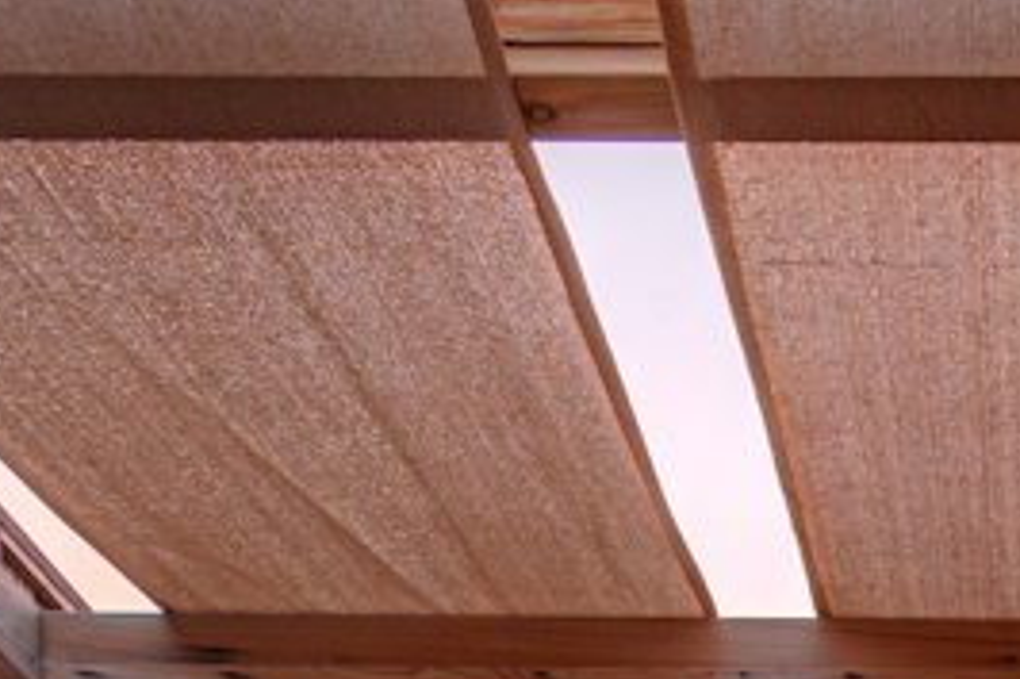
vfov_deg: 13.5
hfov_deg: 25.2
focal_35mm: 77
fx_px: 2180
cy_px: 1573
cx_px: 985
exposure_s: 1/13
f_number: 11
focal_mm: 16
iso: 100
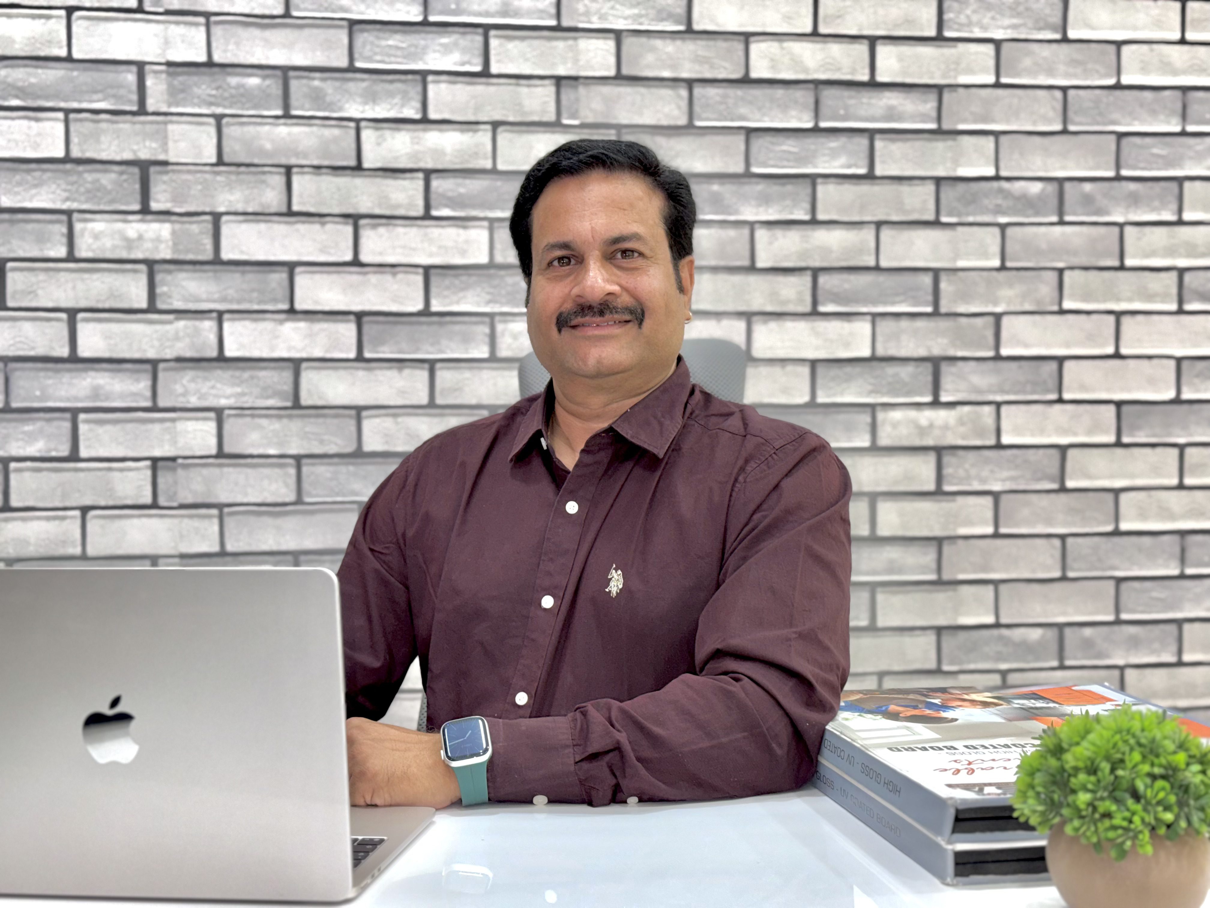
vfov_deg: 30.3
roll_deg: -0.3
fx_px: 1678
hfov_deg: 39.7
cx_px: 605
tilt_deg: -2.3
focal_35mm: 48
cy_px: 454
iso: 64
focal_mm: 6.76
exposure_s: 1/22
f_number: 1.78
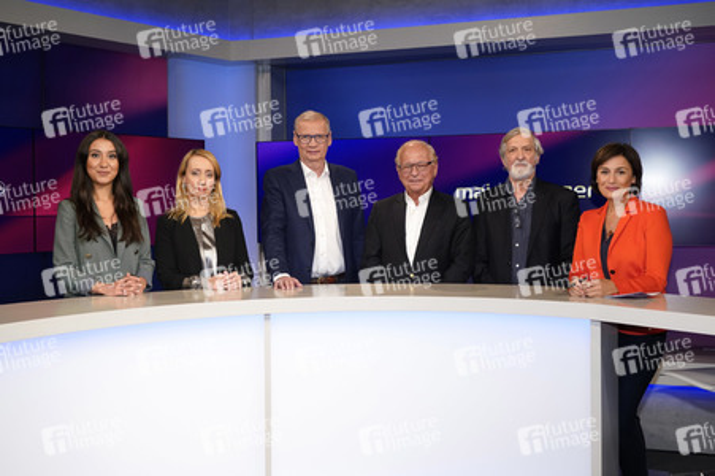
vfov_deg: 36.8
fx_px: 714
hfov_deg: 53.2
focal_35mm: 36
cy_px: 238
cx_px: 358
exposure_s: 1/160
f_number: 5.6
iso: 2000
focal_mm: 36
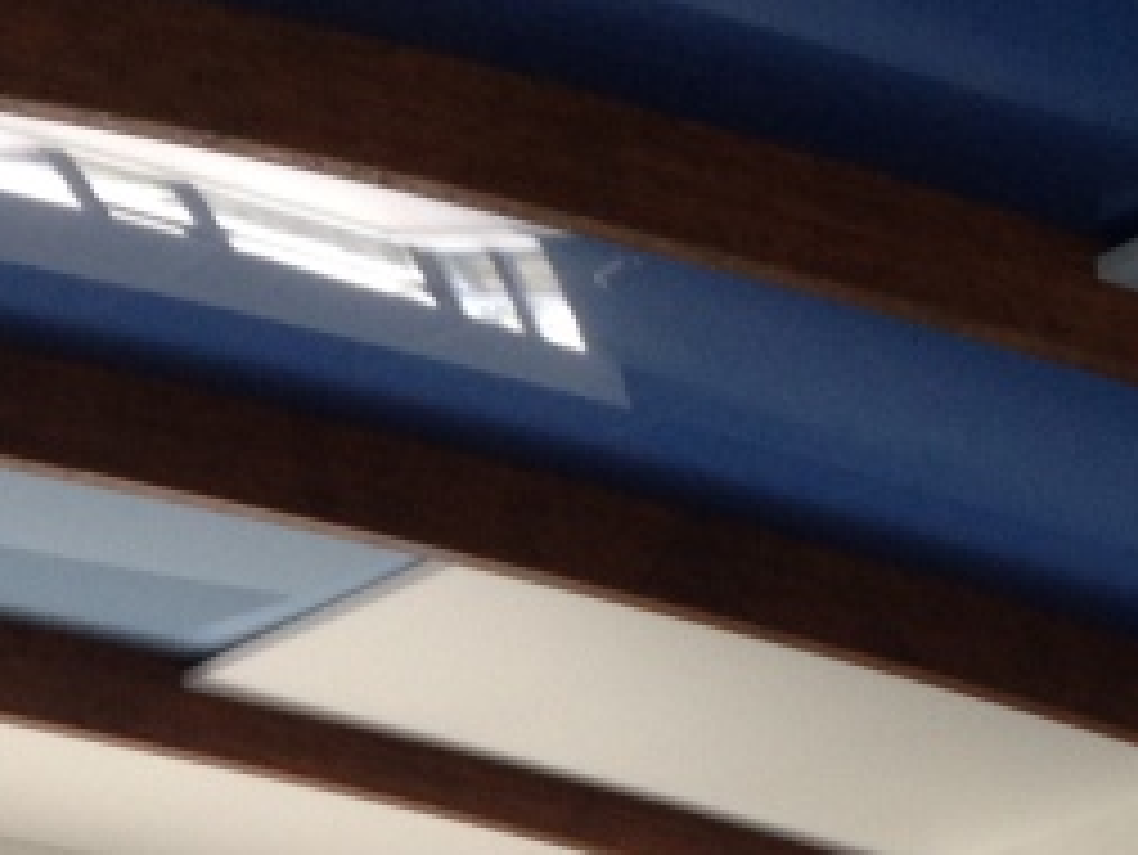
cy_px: 1773
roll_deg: +0.8
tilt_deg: +0.7
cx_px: 1107
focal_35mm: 166
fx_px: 5460
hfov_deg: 11.8
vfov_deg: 8.4
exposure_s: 1/60
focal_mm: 4.28
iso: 50
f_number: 2.4
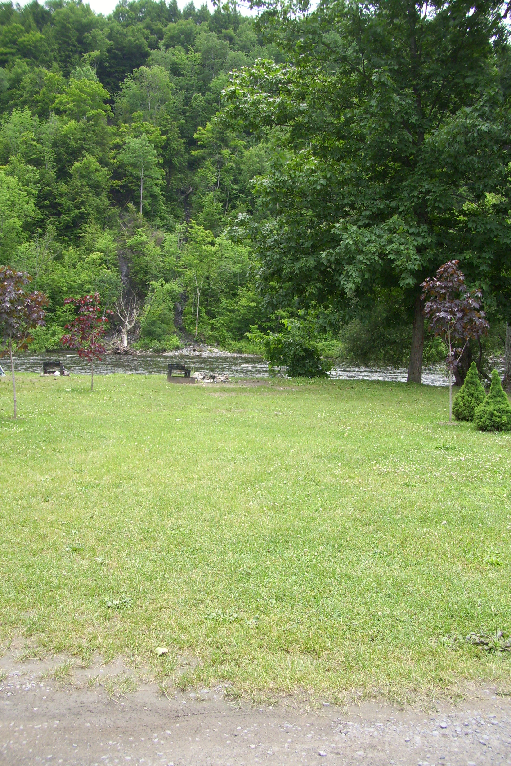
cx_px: 251
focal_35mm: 36
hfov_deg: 36.9
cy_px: 386
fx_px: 767
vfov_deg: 53.1
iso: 80
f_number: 2.9
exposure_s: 1/250
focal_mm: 5.7
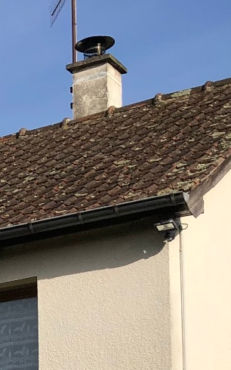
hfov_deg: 9.9
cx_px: -220
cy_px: 534
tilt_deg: +4.0
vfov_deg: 15.7
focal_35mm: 124
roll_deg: -0.1
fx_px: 1250
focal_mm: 3.99
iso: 20
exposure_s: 1/2404
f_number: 1.8
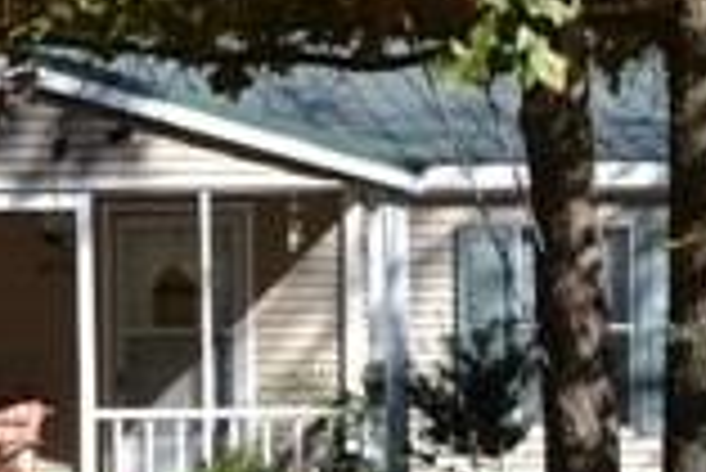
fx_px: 3847
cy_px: 133
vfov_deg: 7.0
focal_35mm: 196
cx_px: -243
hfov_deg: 10.2
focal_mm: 32
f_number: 6.3
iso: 100
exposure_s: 1/160
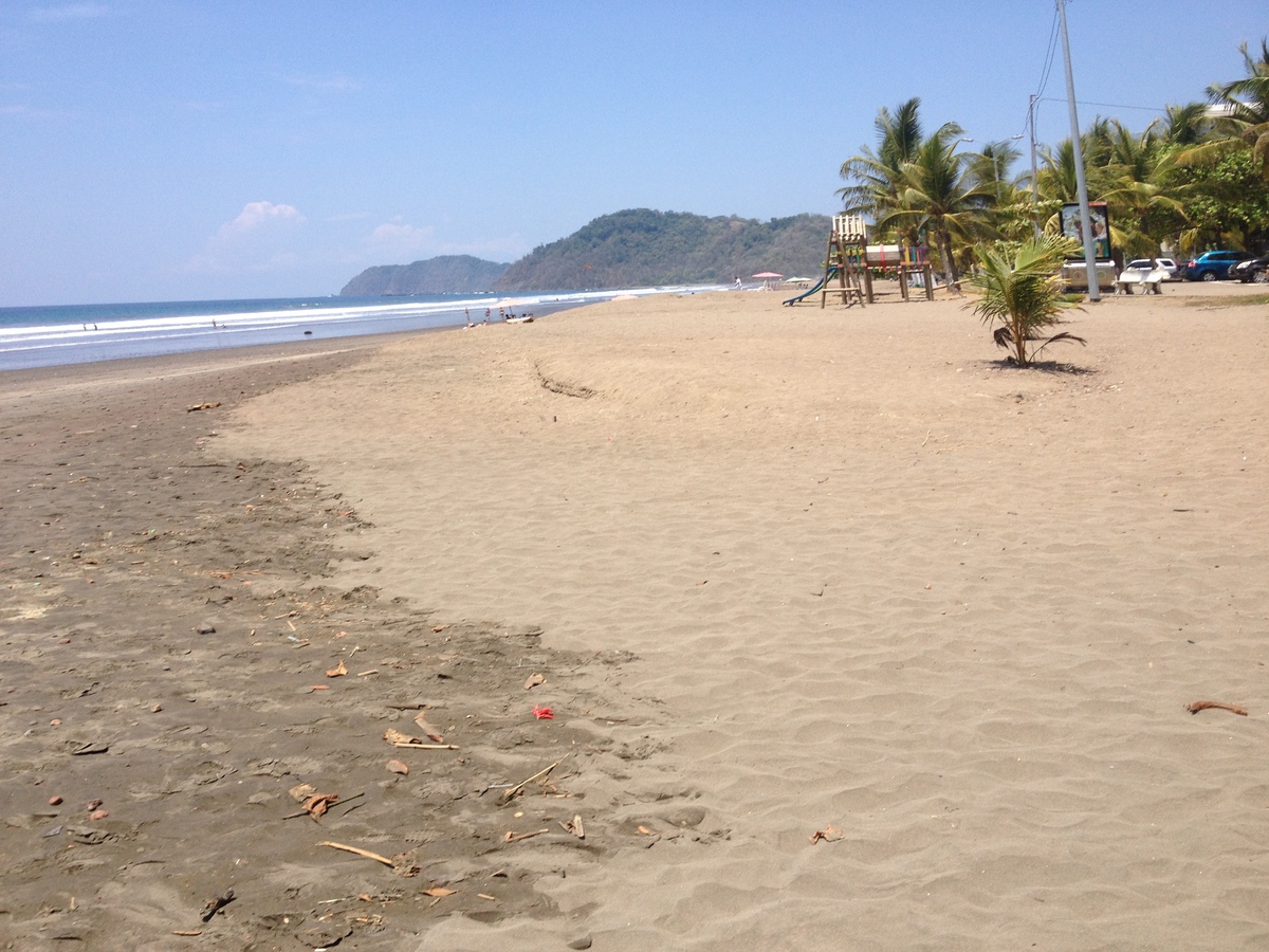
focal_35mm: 35
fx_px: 1283
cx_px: 634
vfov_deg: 40.7
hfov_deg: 52.6
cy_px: 476
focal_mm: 4.28
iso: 50
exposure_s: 1/1972
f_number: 2.4
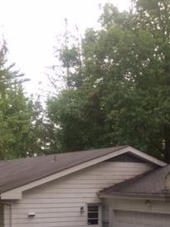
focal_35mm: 68
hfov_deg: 21.4
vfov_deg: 27.0
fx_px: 445
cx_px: 40
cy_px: 225
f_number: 2.2
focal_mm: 4.15
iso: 40
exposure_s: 1/120
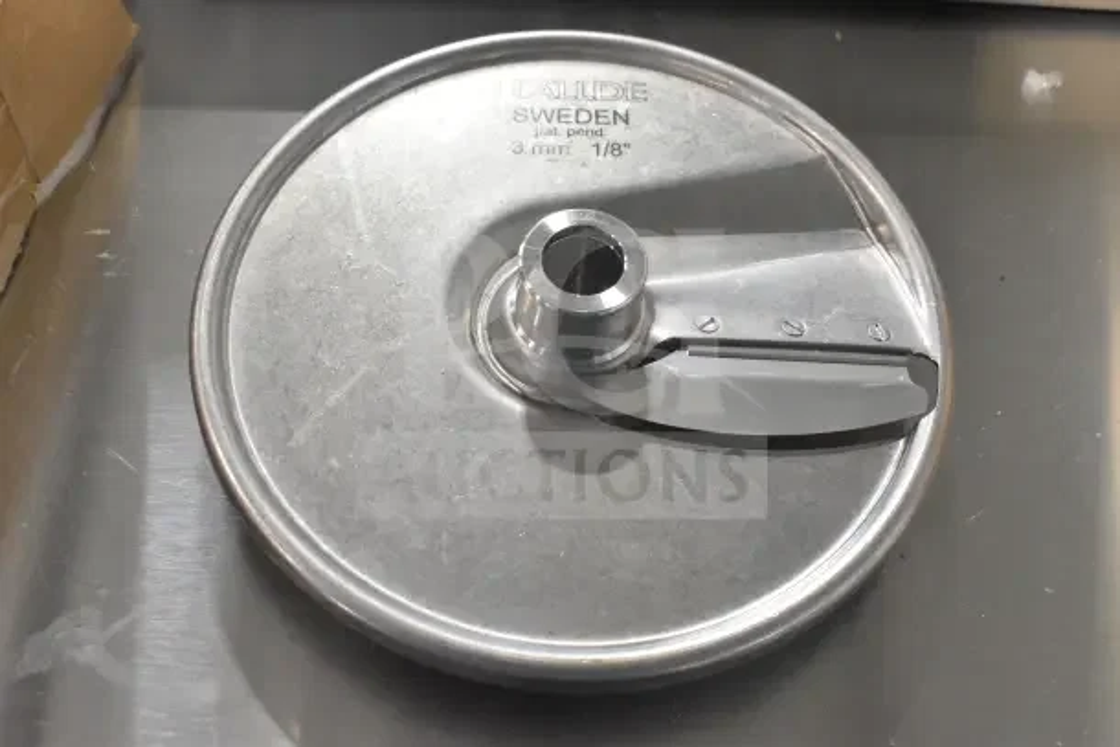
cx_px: 560
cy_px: 374
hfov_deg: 43.6
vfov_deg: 29.9
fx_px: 1400
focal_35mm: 45
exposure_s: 1/200
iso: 6400
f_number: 7.1
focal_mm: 30
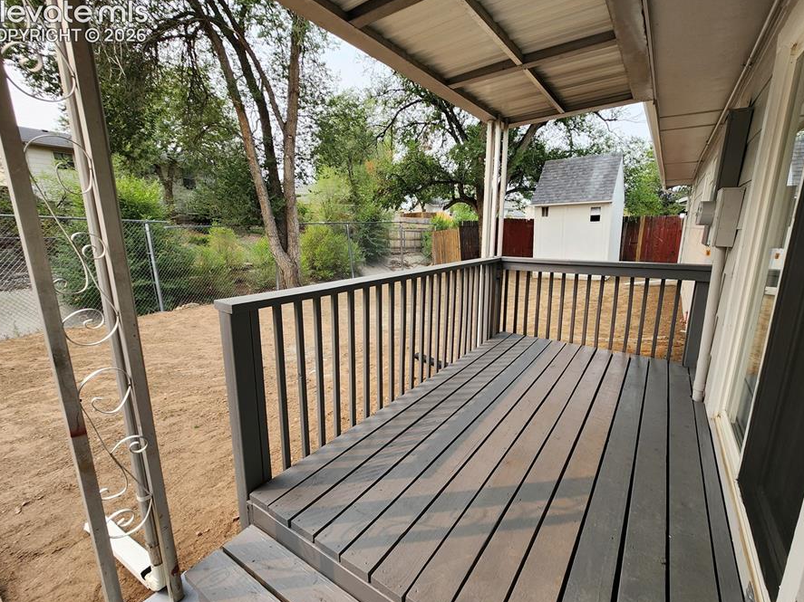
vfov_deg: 81.7
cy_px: 309
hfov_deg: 98.0
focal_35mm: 15
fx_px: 348
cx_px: 435
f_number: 2.2
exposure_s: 1/227
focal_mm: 1.74
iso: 32
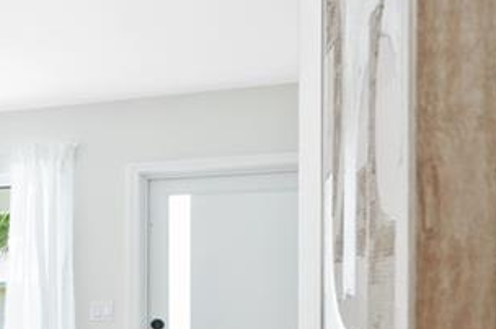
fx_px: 1087
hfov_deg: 16.5
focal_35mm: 79
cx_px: -591
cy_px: 305
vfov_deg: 17.0
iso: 200
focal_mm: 15
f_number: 3.2
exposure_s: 1/40
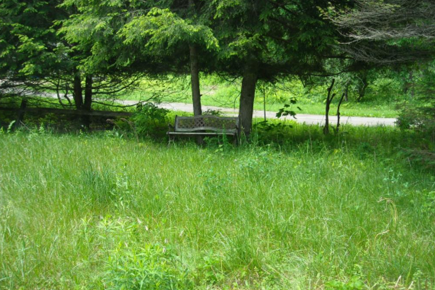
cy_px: 139
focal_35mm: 37
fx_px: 447
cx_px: 217
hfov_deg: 51.9
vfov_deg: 35.9
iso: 104
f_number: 2.8
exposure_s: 1/250
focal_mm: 5.7
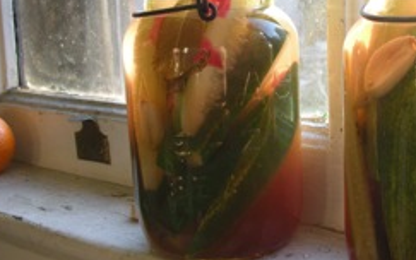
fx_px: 692
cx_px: 289
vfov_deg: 21.3
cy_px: 111
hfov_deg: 33.1
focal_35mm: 61
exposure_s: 1/30
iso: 89
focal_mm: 5.8
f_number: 2.8
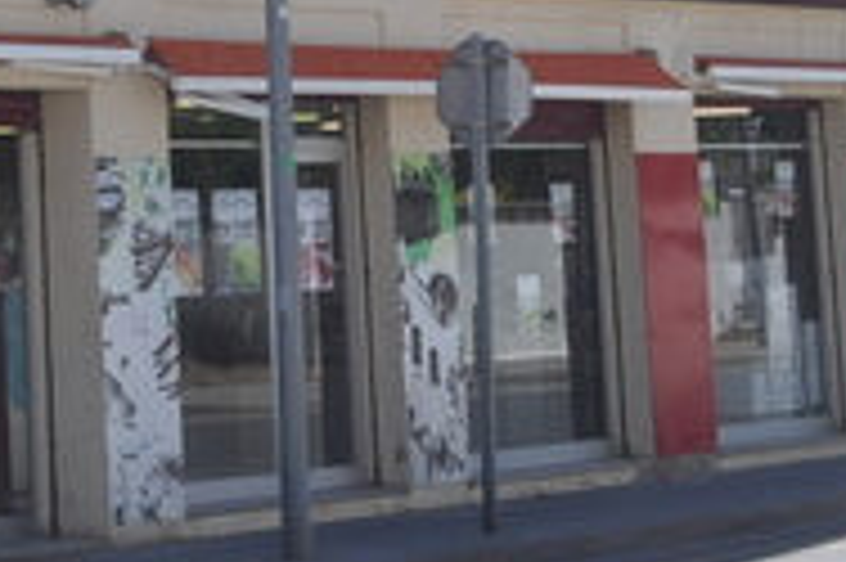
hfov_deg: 13.0
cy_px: -571
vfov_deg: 8.8
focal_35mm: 147
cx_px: -531
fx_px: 3451
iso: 200
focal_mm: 18
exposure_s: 1/320
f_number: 9
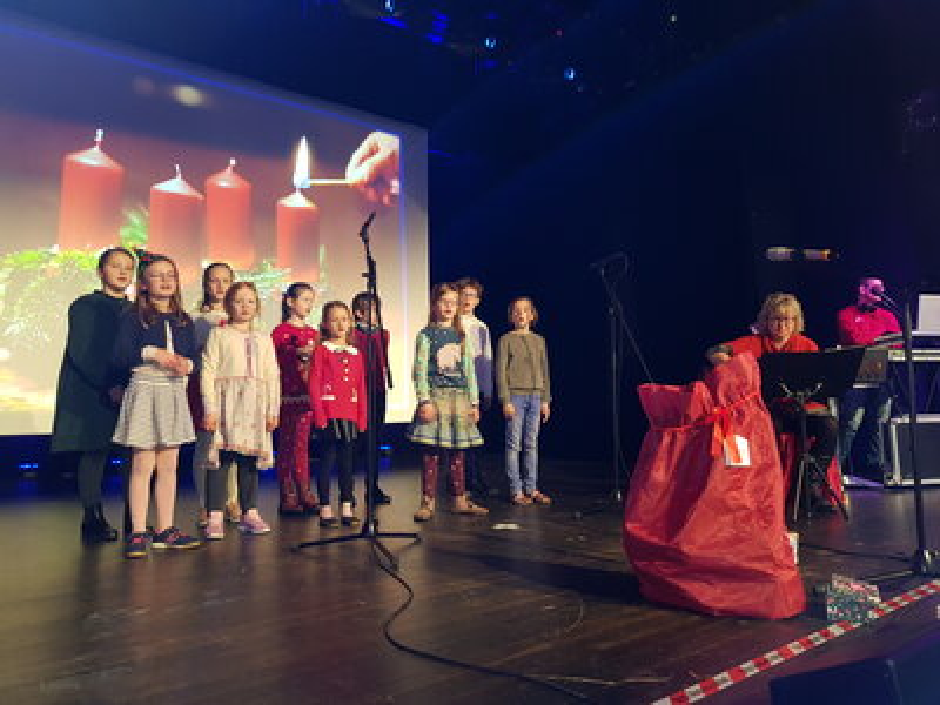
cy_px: 352
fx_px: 706
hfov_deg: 67.3
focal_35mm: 26
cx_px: 470
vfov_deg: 53.1
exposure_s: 1/20
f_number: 1.7
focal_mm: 4.2
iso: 160
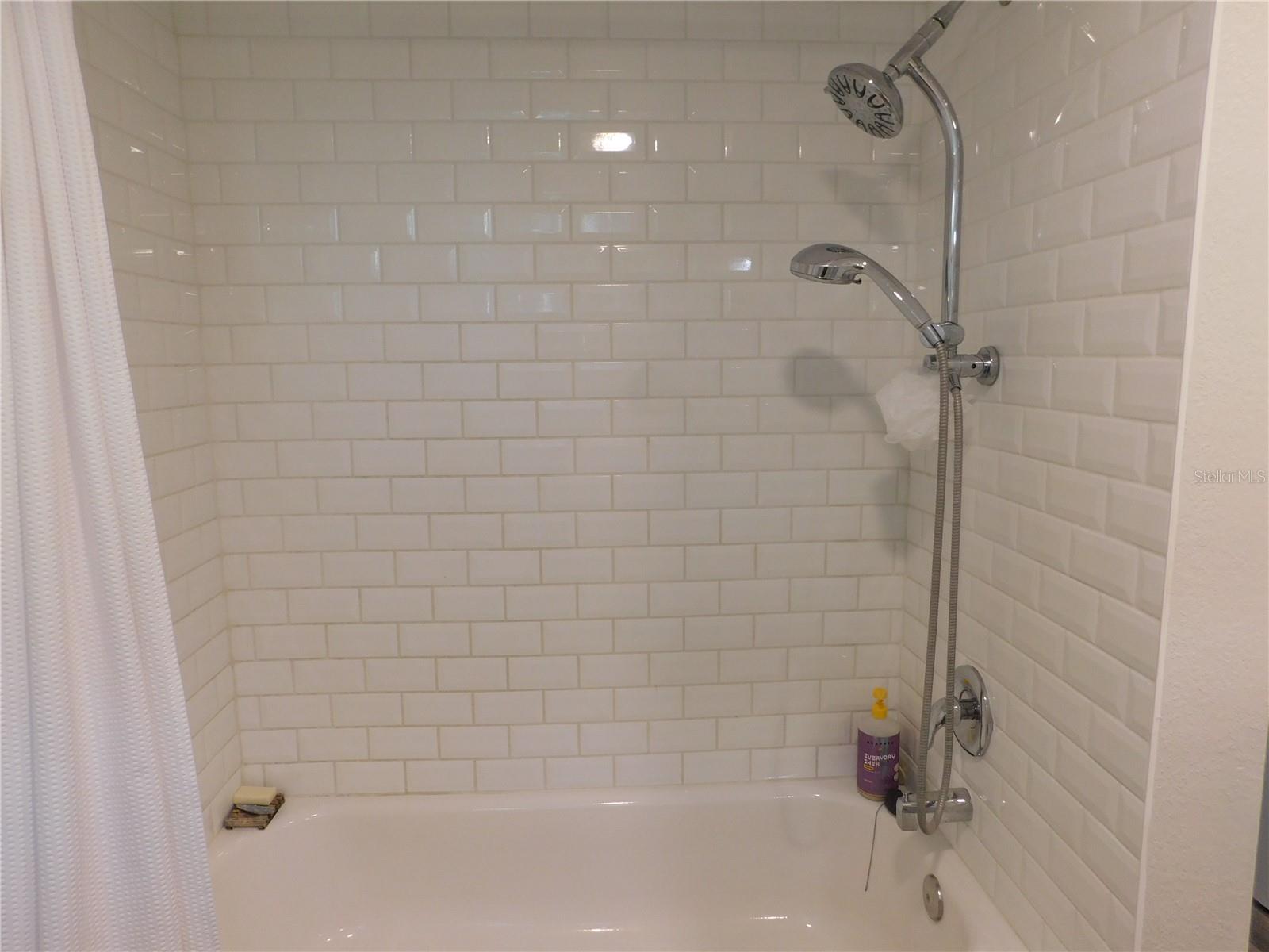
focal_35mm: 23
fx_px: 843
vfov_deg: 58.9
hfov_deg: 73.9
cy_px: 476
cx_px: 634
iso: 160
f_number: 3
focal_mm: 4
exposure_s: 1/30
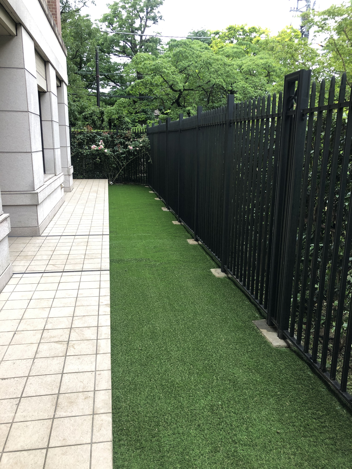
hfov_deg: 49.7
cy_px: 234
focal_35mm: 28
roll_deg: -0.4
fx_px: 380
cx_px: 176
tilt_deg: -12.9
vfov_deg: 63.4
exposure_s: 1/30
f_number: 1.8
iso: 25
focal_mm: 4
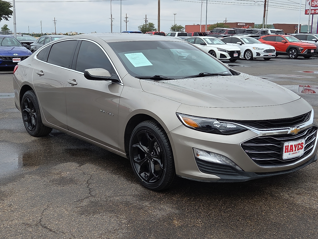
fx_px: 432
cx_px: 159
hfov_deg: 40.4
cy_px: 120
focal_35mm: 47
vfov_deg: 30.9
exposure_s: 1/2500
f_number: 1.8
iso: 76
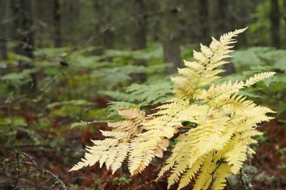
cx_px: 173
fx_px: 508
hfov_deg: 31.3
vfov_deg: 21.2
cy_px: 98
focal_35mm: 64
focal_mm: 50
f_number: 4
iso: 12800
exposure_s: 1/640
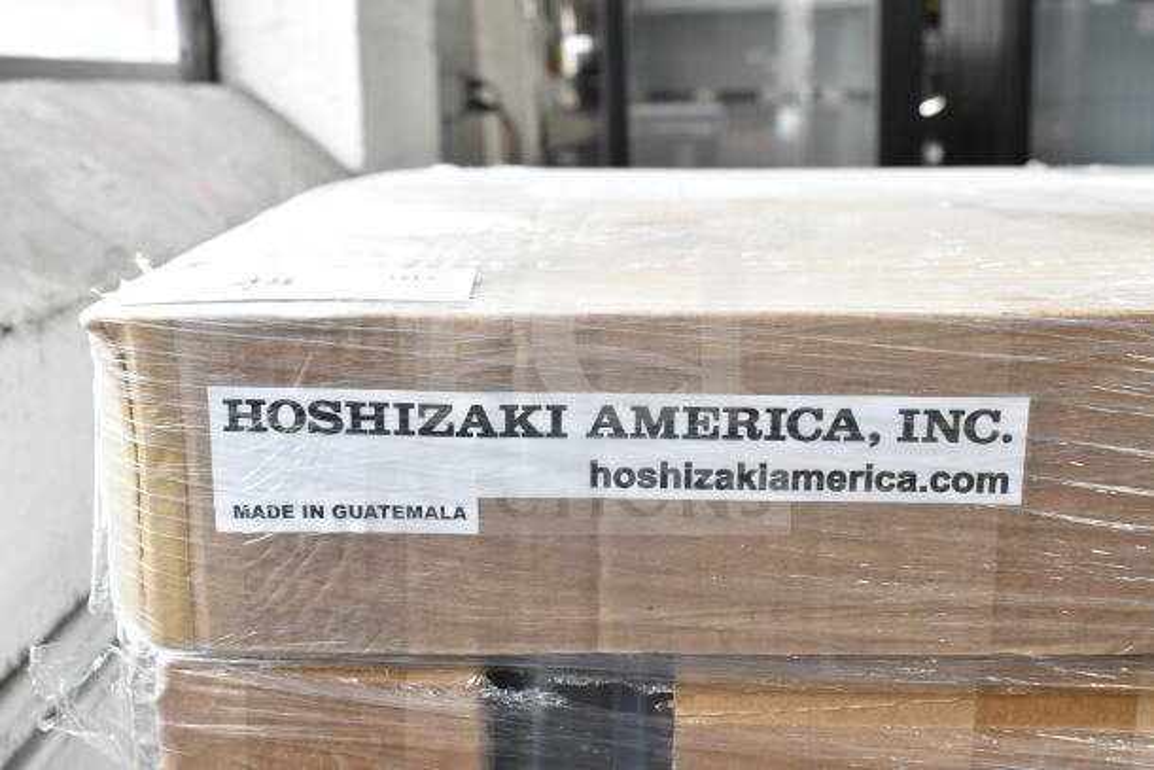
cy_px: 385
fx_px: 1395
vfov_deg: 30.9
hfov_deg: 45.0
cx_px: 577
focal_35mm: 44
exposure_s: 1/200
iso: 1600
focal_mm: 29
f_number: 7.1
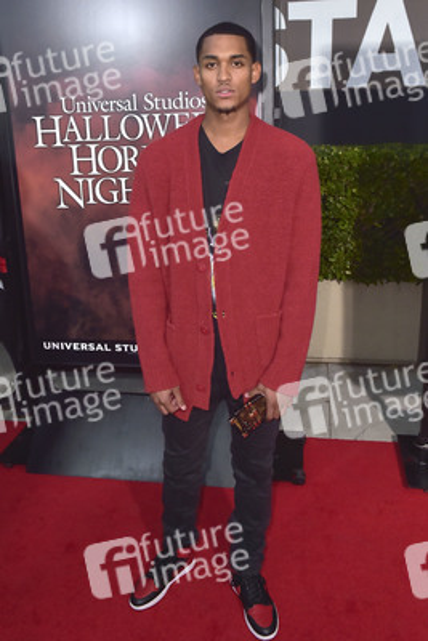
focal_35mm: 29
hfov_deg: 45.0
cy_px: 320
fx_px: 517
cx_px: 214
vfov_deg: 63.6
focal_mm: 29
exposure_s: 1/320
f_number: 6.3
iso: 640
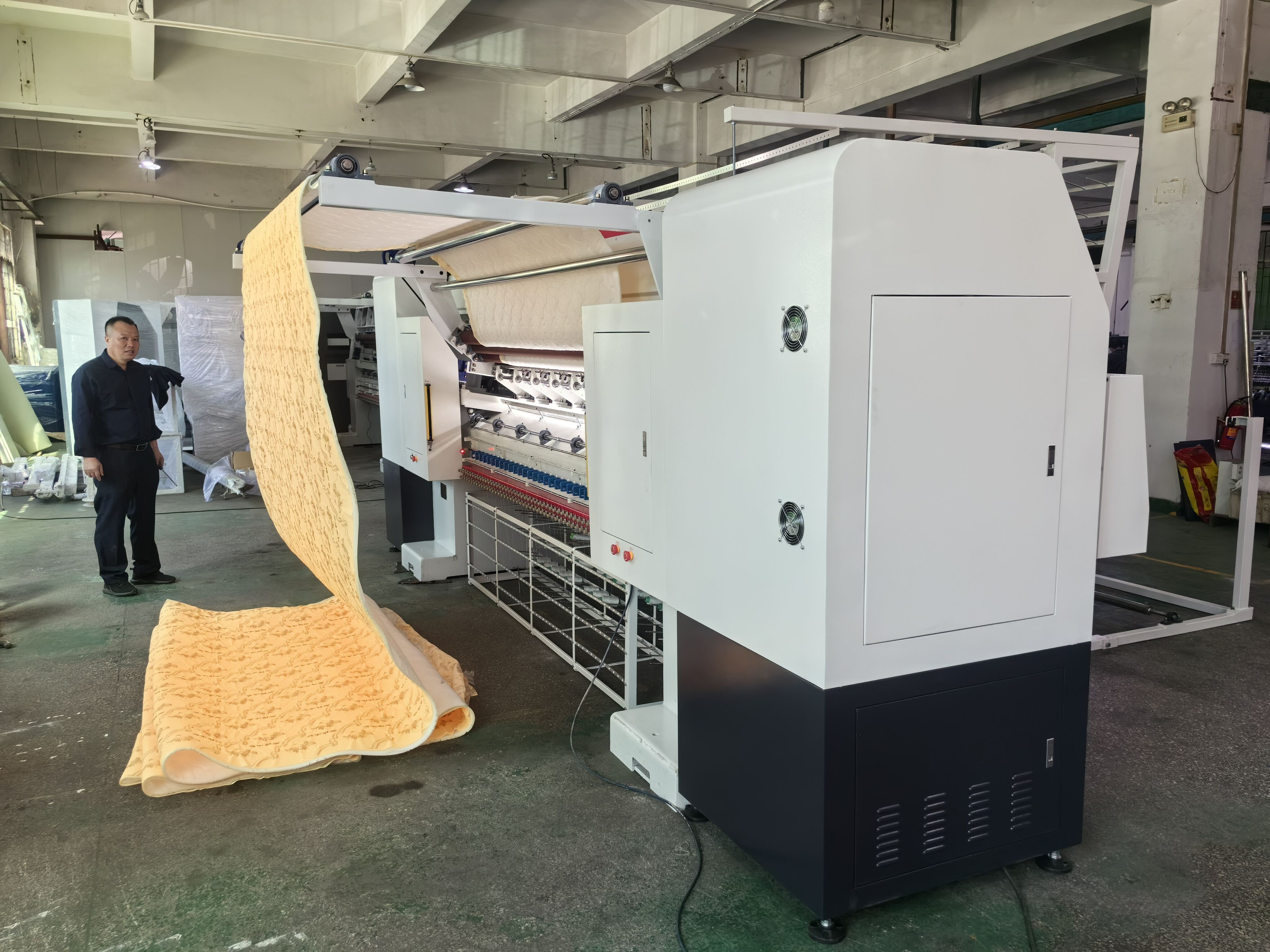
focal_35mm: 27
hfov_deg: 65.3
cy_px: 476
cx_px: 635
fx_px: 991
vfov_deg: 51.4
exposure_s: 1/100
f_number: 2
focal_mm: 5.75
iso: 80
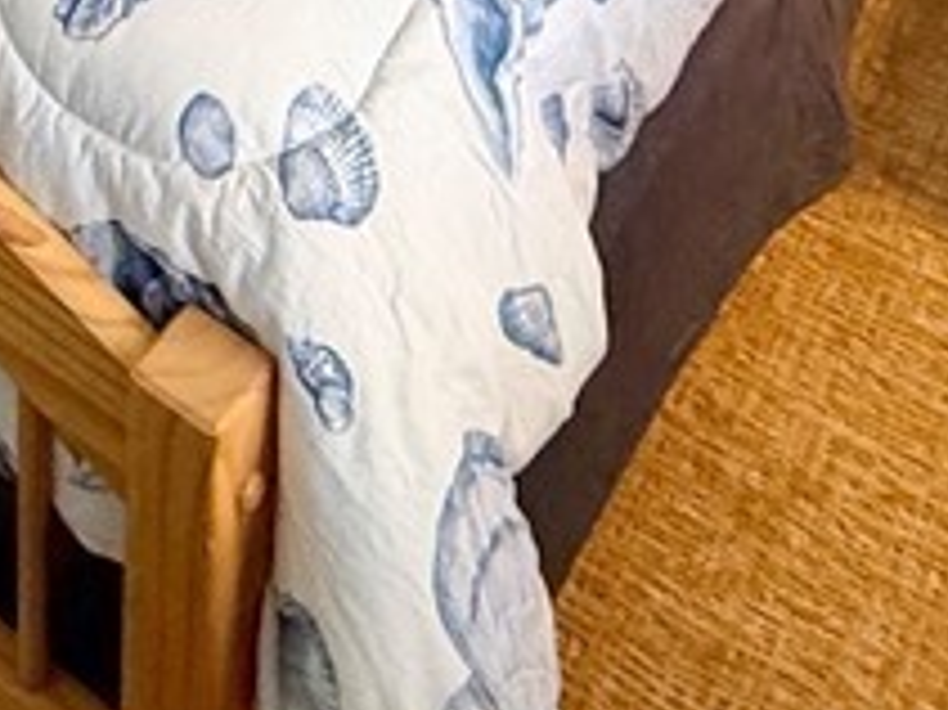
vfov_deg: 15.2
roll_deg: -0.8
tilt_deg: -12.1
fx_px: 1861
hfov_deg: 27.7
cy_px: -876
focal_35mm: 68
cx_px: 121
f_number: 2.2
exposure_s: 1/60
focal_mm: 2.22
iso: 400
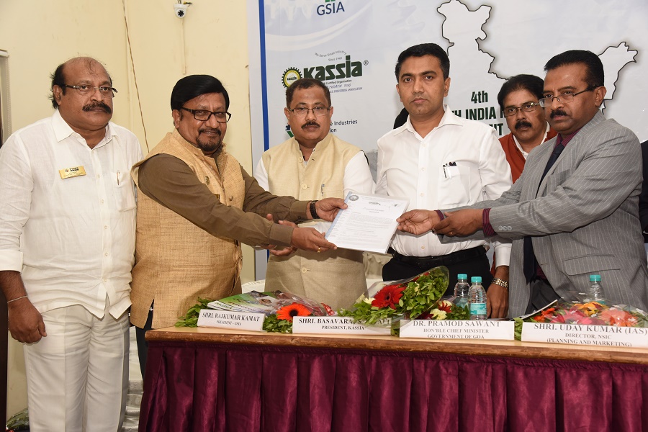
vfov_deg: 29.2
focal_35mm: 46
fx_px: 828
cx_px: 324
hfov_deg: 42.7
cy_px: 216
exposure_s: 1/100
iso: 1600
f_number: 7.1
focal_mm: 46
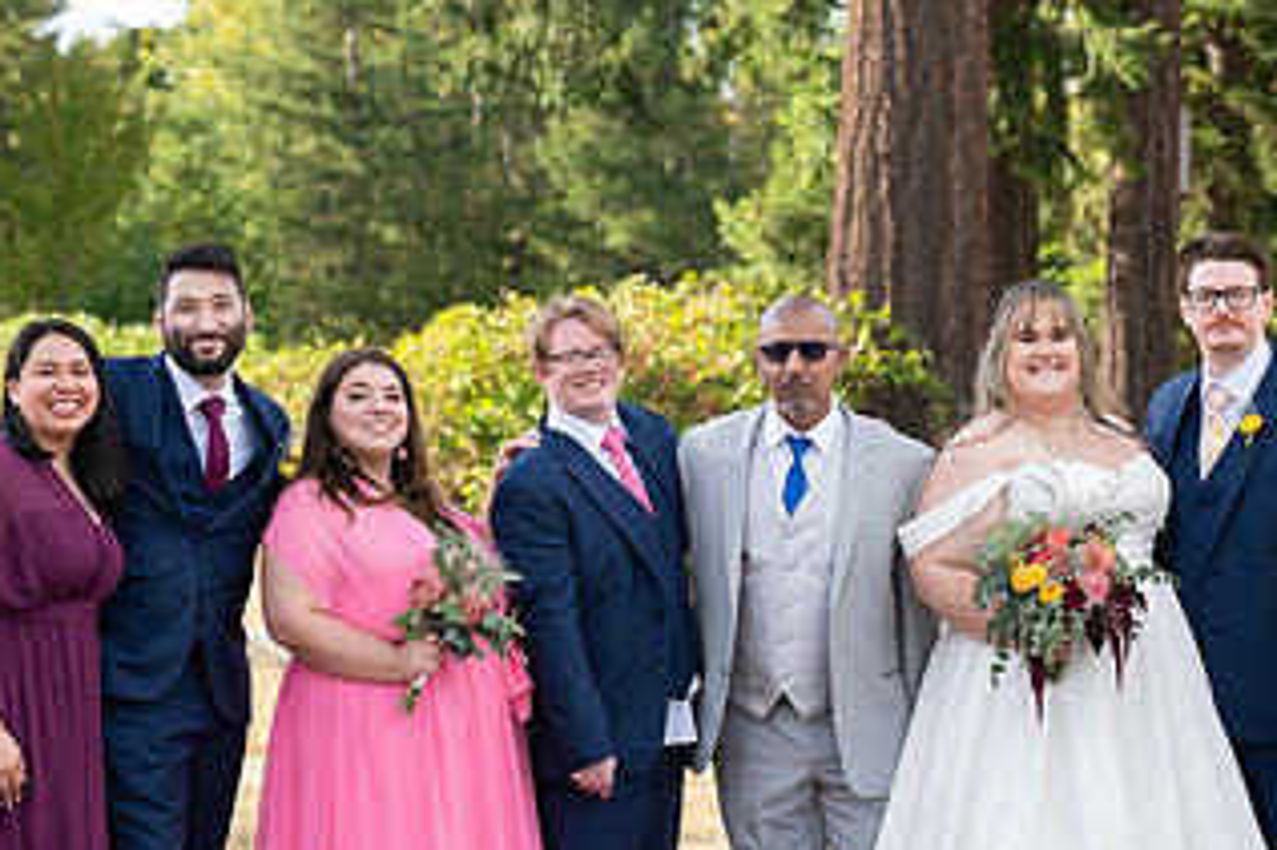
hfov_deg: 11.1
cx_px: 931
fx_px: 6559
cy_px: 614
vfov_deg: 7.4
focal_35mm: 185
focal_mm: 101
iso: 250
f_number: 5
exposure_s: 1/400
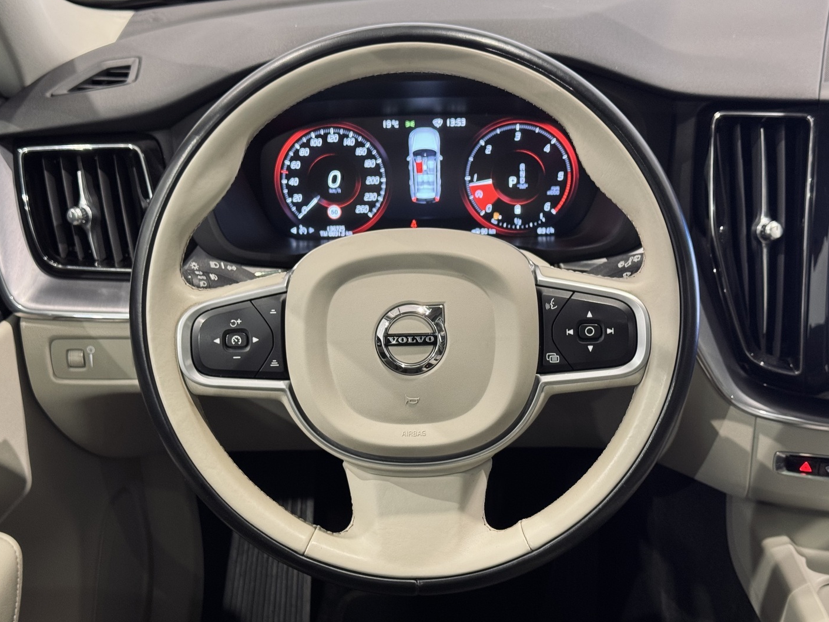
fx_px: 1173
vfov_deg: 29.7
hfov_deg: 38.9
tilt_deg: -28.5
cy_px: 310
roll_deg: +3.6
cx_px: 419
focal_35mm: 49
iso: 125
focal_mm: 6.76
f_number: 1.78
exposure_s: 1/50
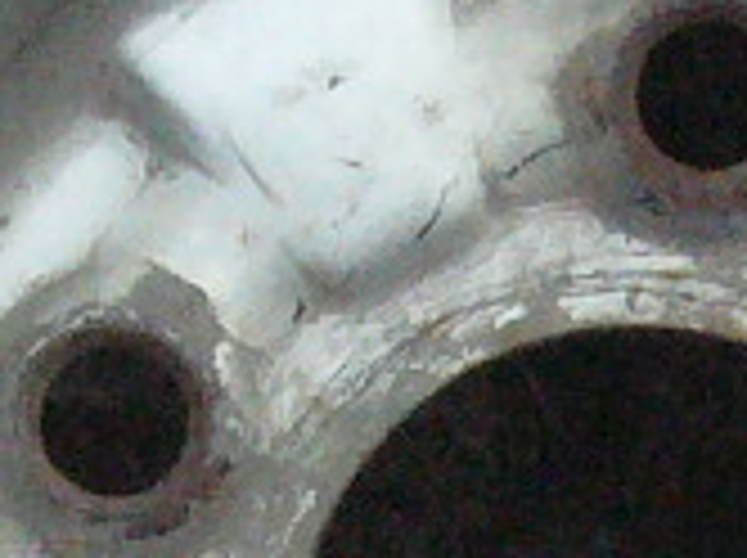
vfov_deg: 5.5
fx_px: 5818
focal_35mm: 270
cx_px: 770
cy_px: 738
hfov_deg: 7.3
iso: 400
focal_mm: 5.8
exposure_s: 1/250
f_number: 5.6
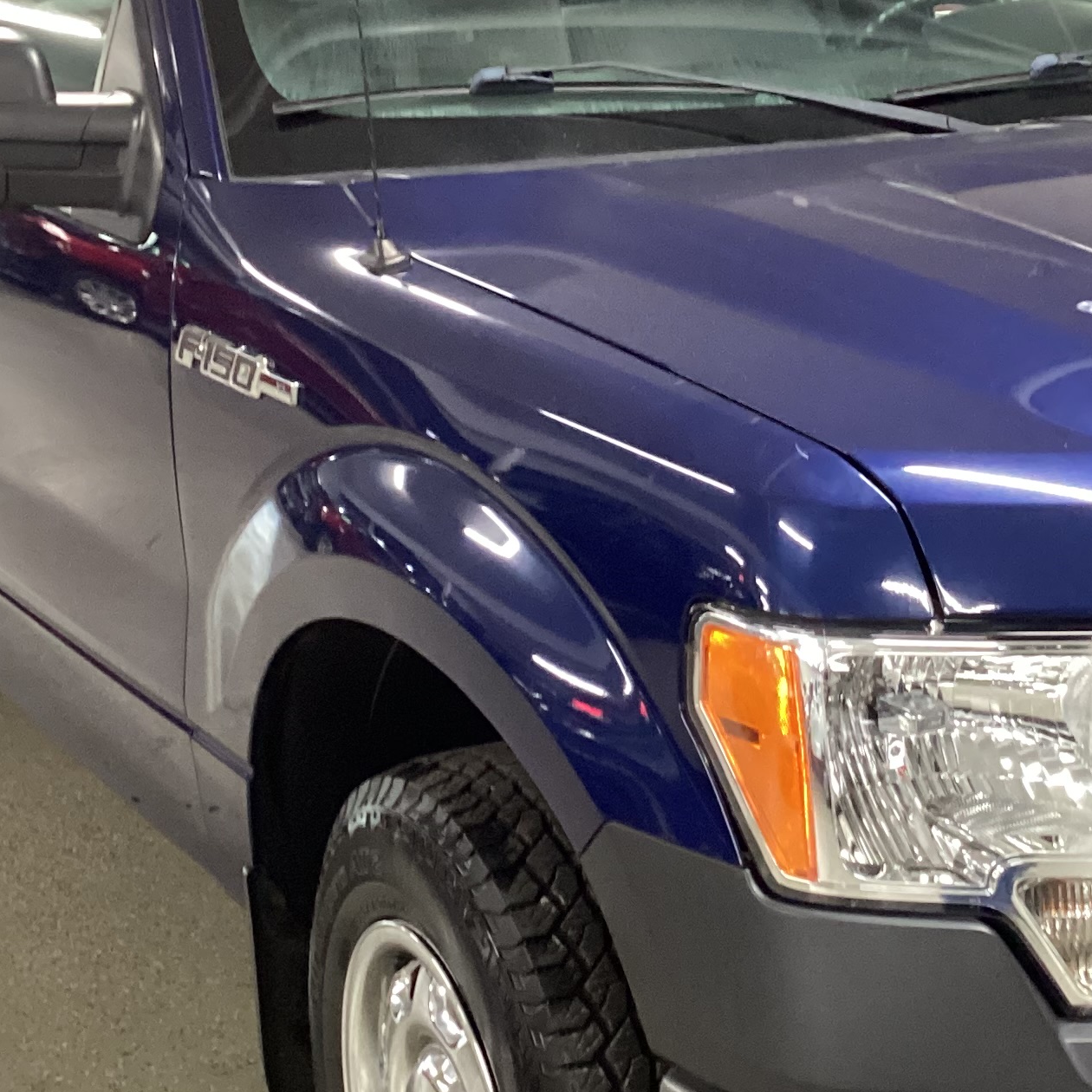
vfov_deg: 24.3
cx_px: 859
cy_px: 548
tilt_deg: -17.4
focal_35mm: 71
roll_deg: +1.6
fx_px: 2534
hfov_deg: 24.0
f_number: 2.4
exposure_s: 1/25
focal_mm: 3.3
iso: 400
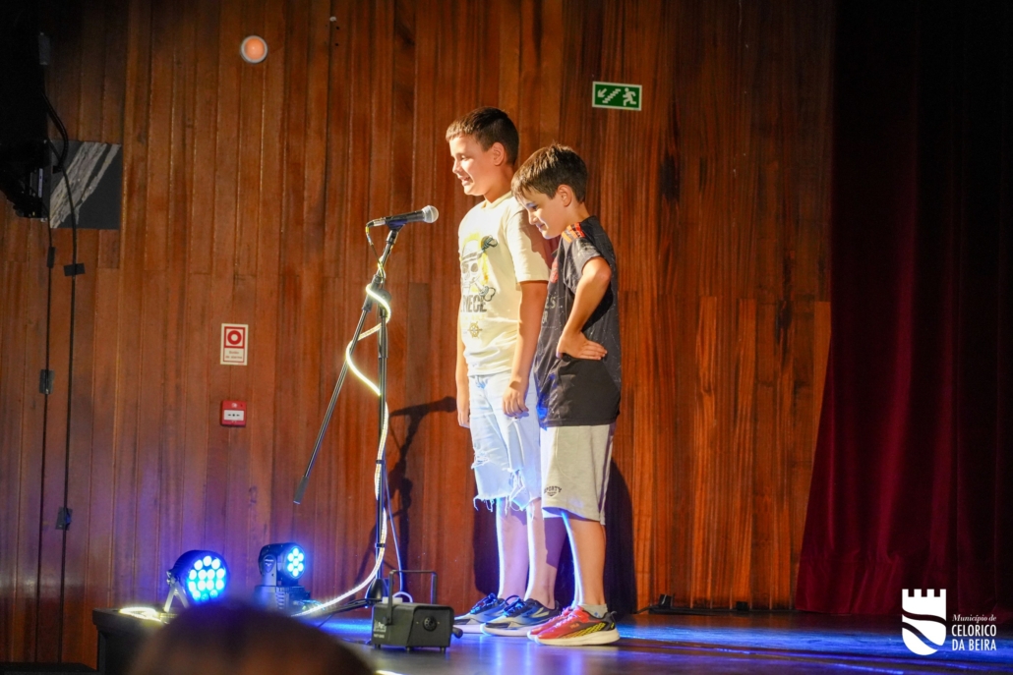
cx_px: 506
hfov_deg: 19.5
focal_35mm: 105
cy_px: 338
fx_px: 2955
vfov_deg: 13.0
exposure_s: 1/160
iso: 5000
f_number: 4
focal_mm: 105
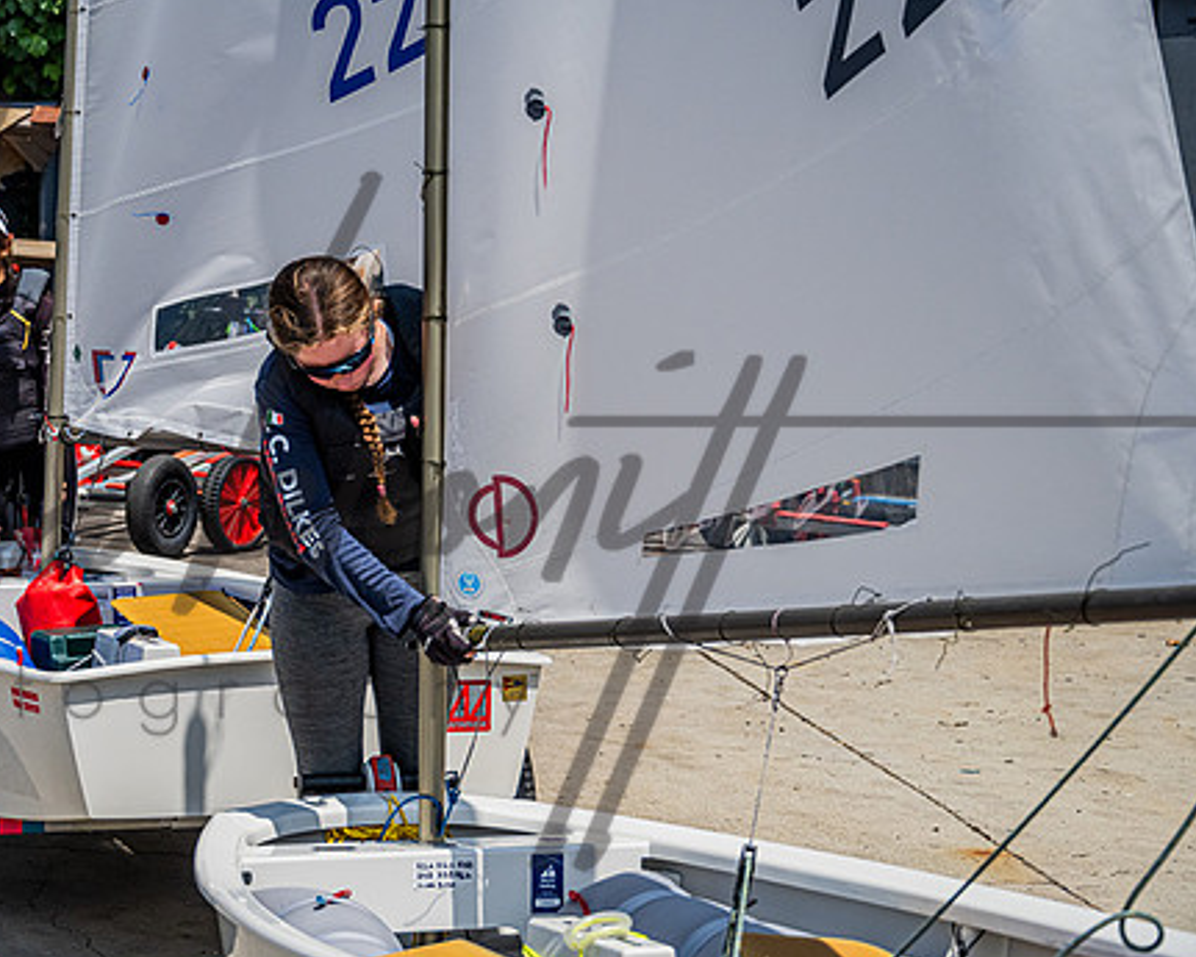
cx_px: 408
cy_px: 487
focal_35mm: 106
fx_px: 3753
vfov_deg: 14.5
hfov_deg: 18.1
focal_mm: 84
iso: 1000
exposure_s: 1/8000
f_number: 6
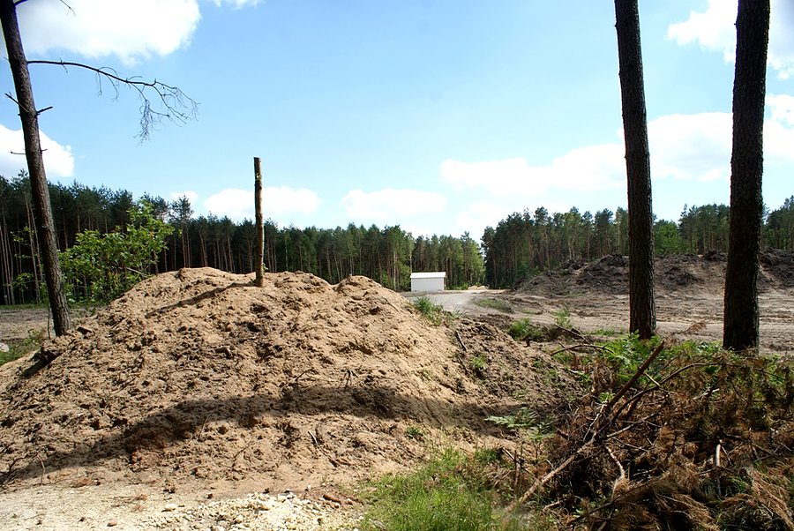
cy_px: 266
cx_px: 397
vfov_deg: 48.0
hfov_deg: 67.3
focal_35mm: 27
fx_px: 596
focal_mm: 18
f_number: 10
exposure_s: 1/125
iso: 100
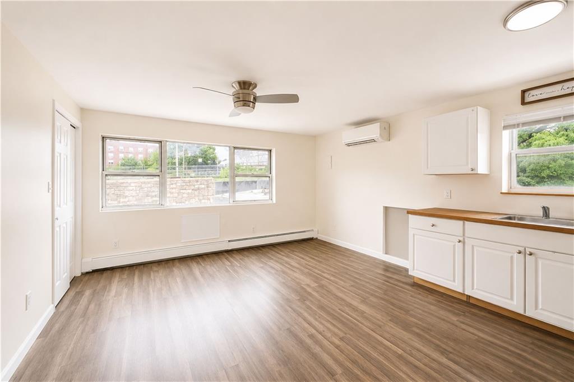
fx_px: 239
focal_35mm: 15
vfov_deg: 77.3
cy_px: 191
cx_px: 287
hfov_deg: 100.4
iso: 1600
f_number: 7.1
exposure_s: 1/60
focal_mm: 10
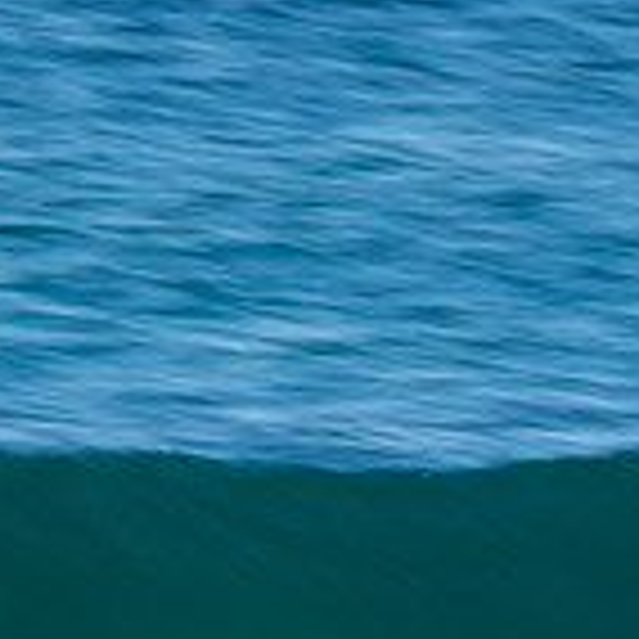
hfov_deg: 0.7
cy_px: 808
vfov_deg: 0.7
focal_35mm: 2598
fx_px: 54259
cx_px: -410
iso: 100
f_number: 18
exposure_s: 1/25
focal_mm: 500
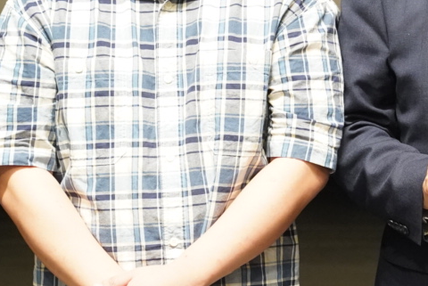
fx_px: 1963
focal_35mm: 165
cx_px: 523
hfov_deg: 12.1
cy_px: 54
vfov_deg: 8.3
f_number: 4
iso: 5000
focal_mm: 49
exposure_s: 1/160
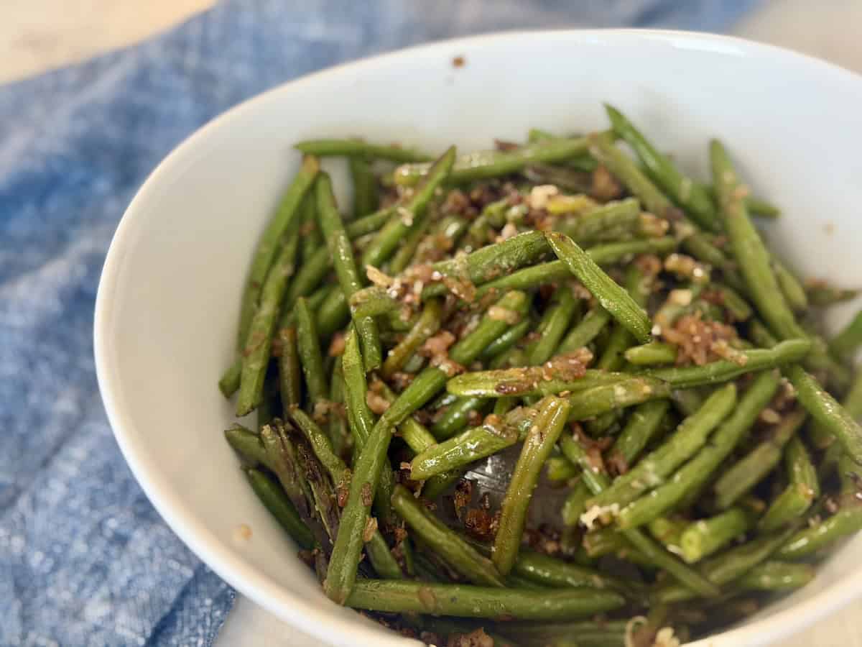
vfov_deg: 30.3
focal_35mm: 48
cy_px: 324
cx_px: 431
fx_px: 1195
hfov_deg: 39.7
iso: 200
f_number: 1.8
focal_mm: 6.8
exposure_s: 1/60
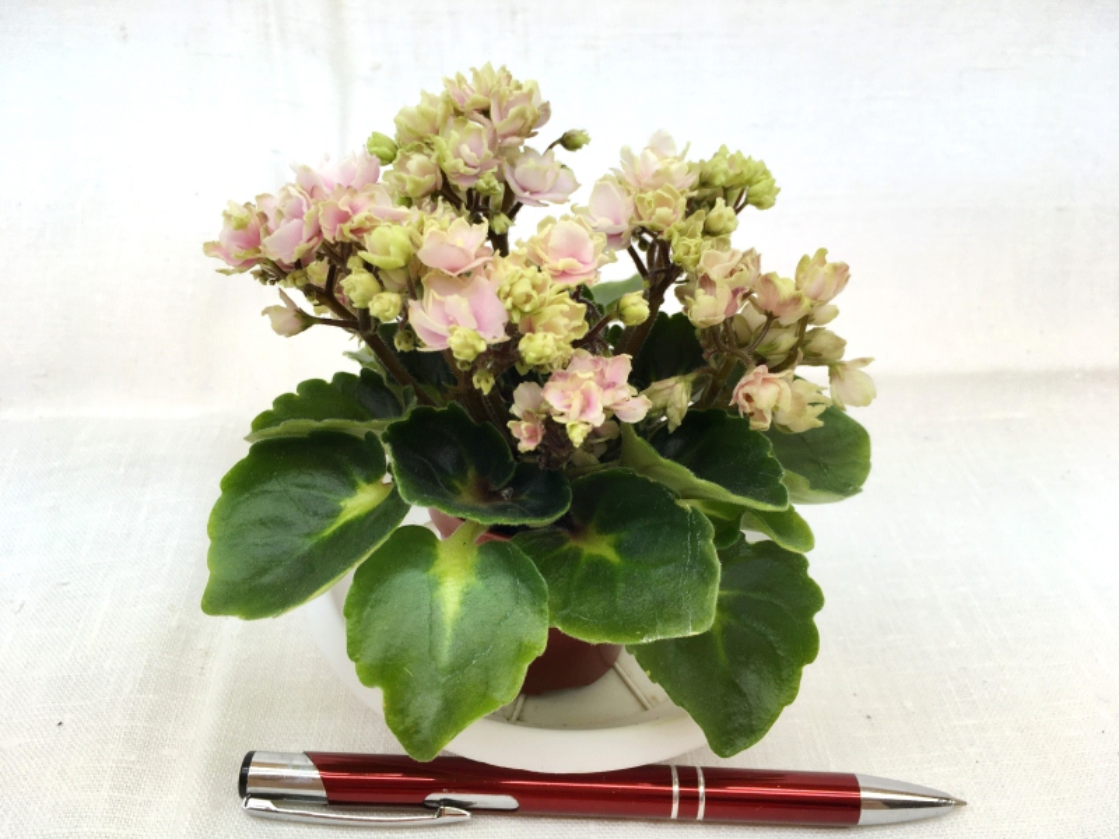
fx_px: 937
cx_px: 560
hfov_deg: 61.7
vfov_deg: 48.2
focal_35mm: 29
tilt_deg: -35.2
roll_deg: -1.7
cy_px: 420
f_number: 2.2
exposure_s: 1/60
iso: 25
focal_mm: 4.15
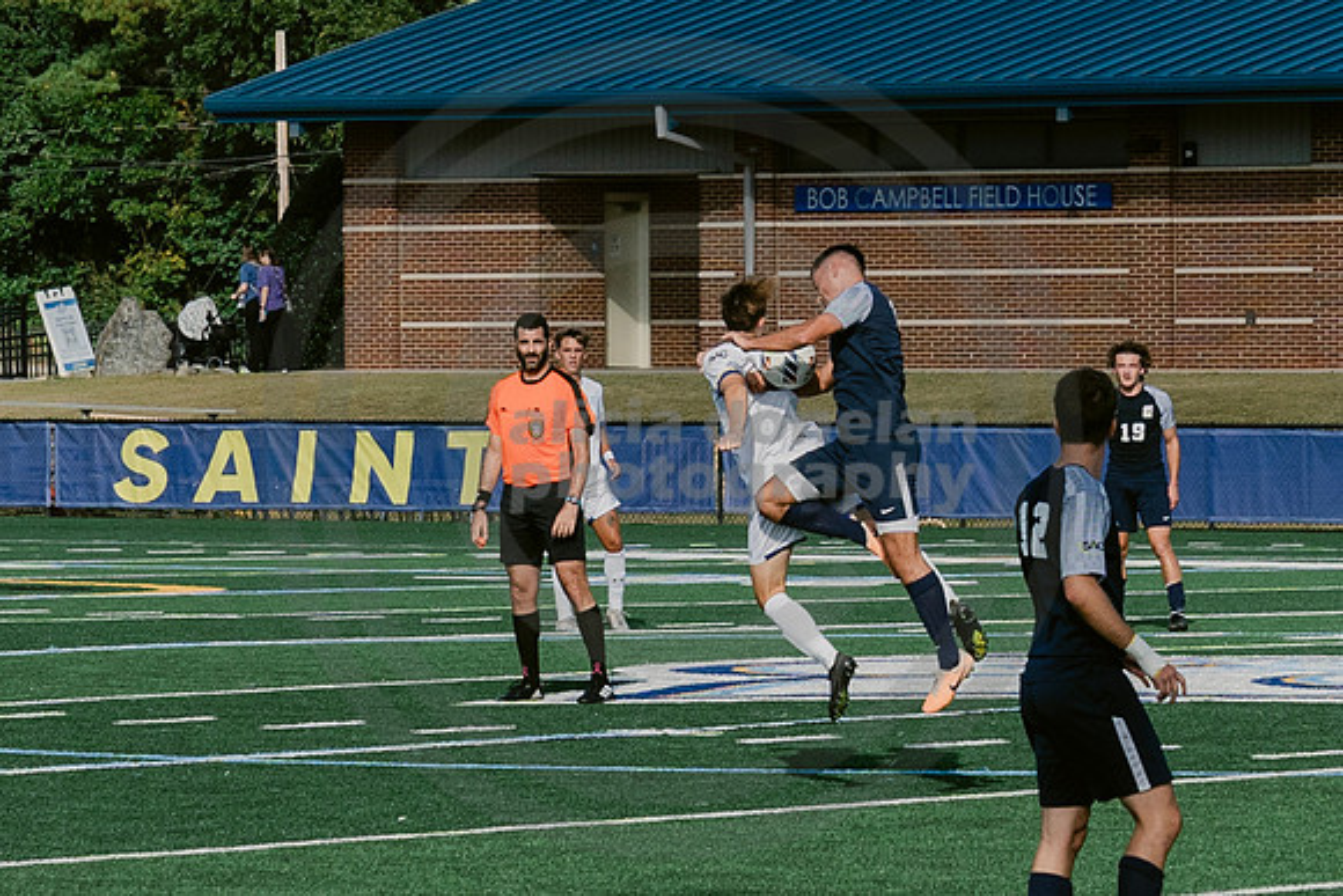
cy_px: 352
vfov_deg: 4.9
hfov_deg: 7.3
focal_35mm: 281
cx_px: 658
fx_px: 10478
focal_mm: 70
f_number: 5.6
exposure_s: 1/3200
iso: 640
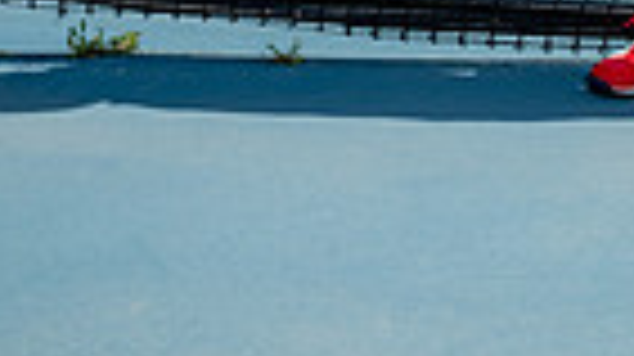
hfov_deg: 18.2
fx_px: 1915
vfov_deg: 9.5
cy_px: -487
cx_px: 661
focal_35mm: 114
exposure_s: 1/400
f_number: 7.1
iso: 125
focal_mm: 34
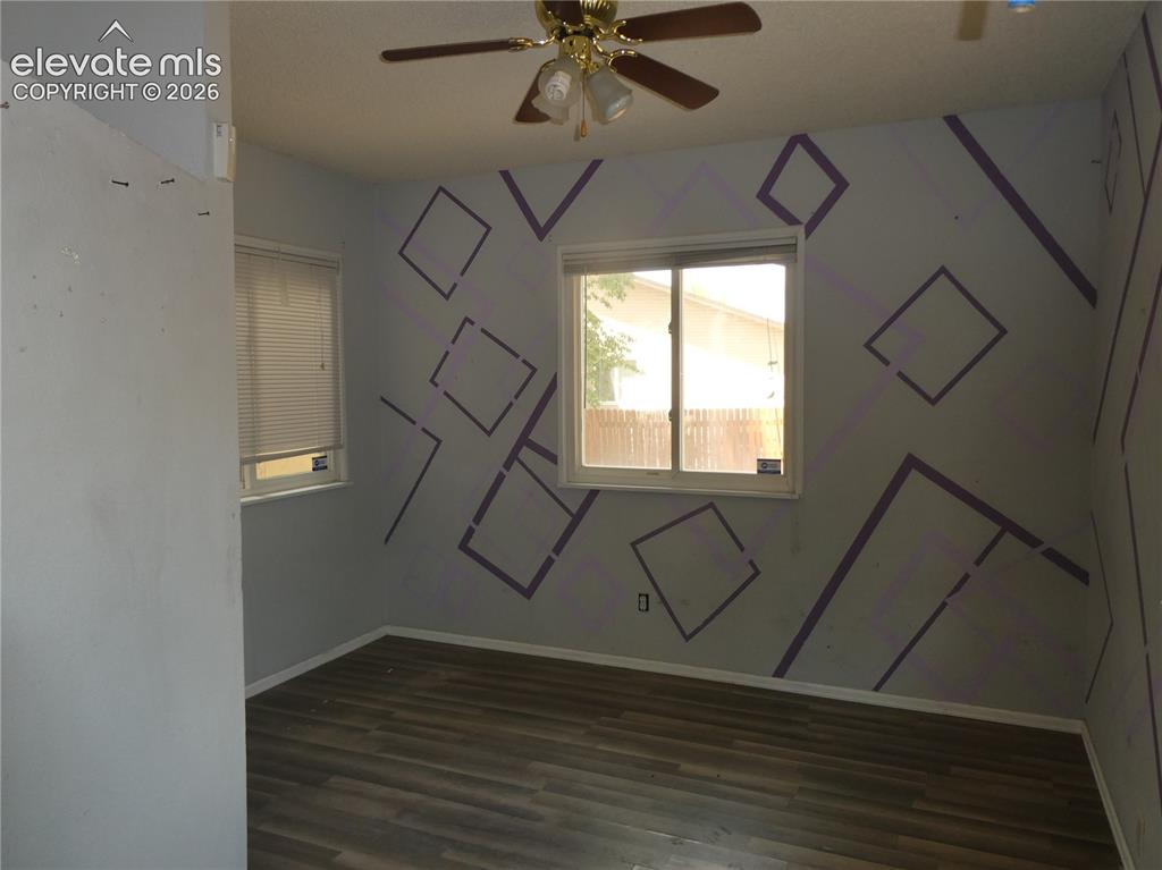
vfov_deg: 56.8
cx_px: 581
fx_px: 805
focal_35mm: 24
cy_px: 435
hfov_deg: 71.6
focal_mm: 4.3
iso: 100
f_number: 3.3
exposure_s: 1/60
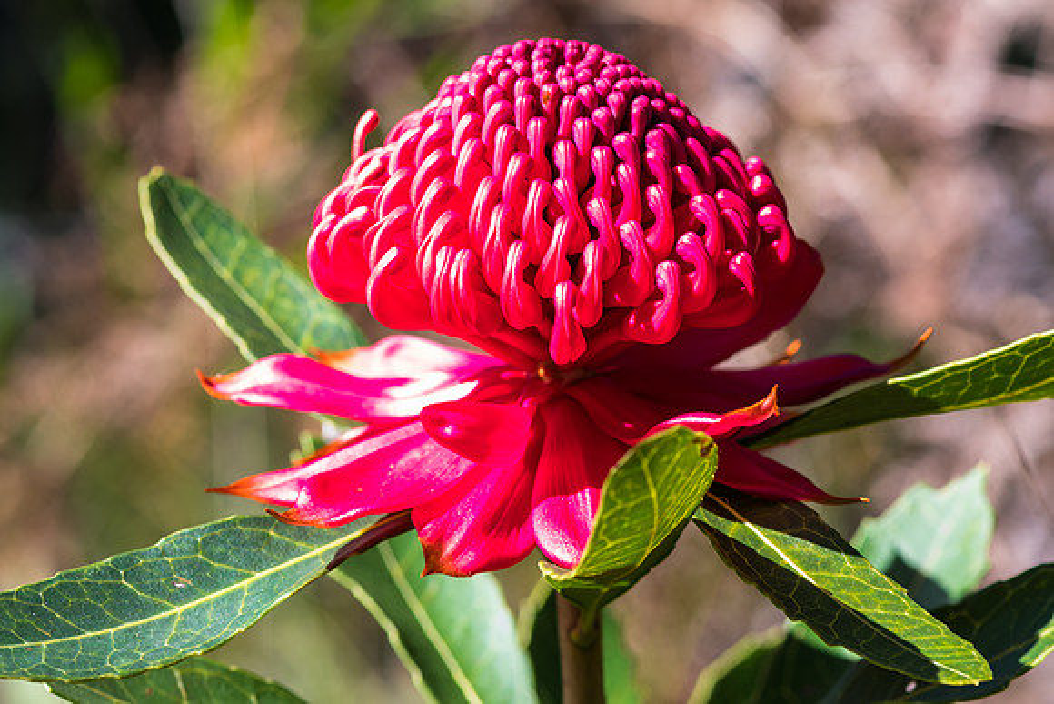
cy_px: 352
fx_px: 4612
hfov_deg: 13.0
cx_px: 527
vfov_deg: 8.7
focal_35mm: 158
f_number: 8
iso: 200
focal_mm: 105
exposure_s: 1/125
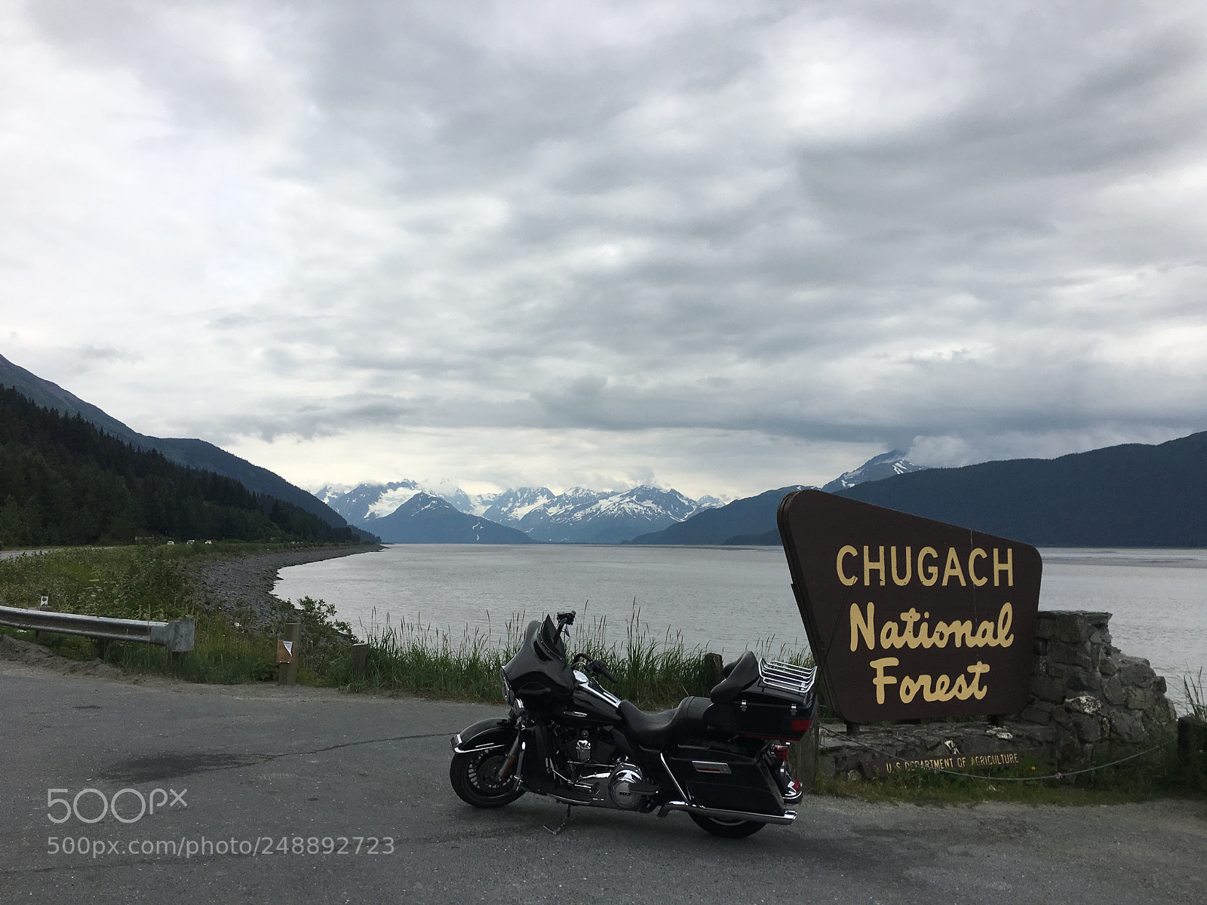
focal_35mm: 29
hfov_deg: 61.7
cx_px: 604
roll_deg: -0.5
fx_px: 1011
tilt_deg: +5.7
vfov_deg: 48.2
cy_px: 452
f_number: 2.2
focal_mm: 4.15
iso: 25
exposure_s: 1/1923
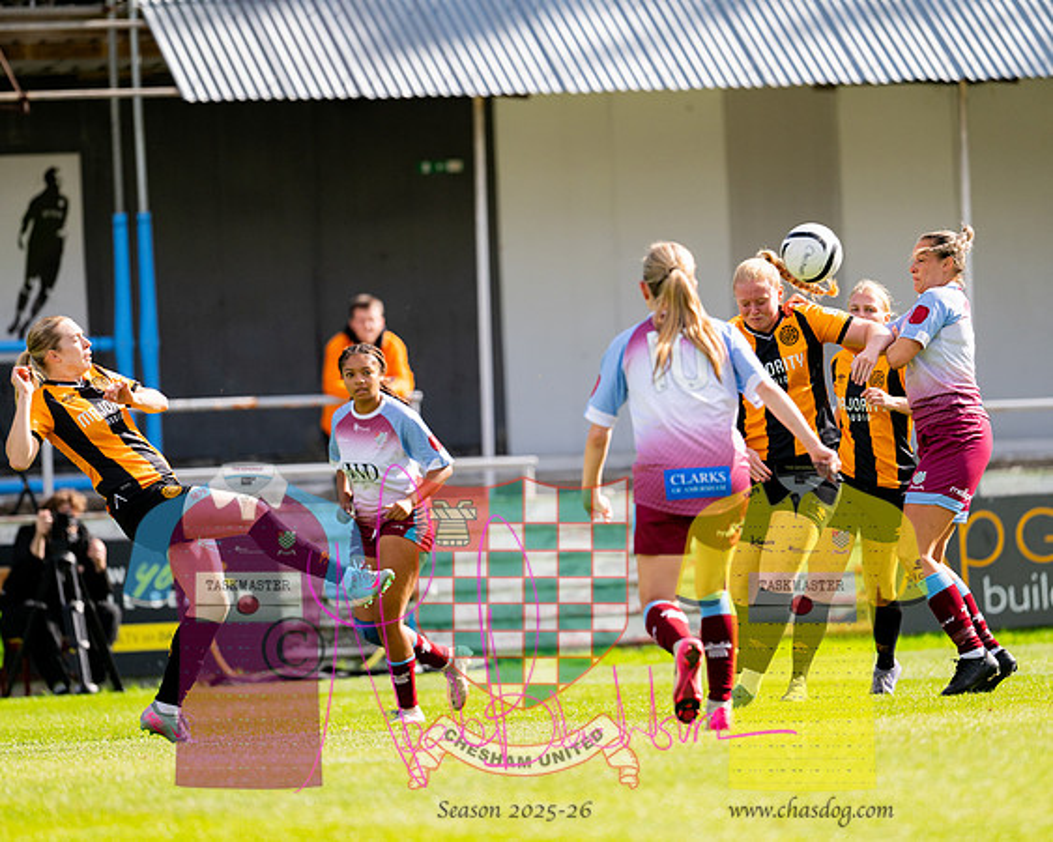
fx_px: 14034
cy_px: 421
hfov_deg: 4.3
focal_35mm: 450
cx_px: 632
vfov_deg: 3.4
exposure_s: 1/1600
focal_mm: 400
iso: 400
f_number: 4.5
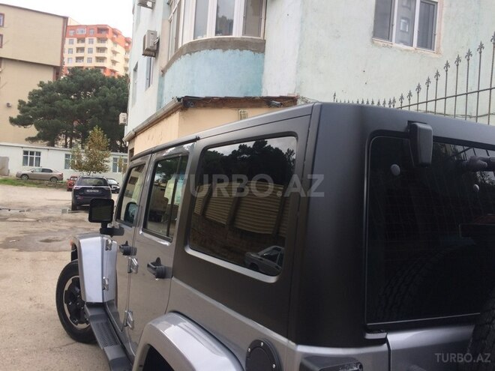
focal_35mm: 29
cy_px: 186
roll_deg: -5.2
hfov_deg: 61.7
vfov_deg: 48.2
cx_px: 248
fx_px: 415
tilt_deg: +0.2
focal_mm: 4.15
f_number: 2.2
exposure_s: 1/339
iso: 32
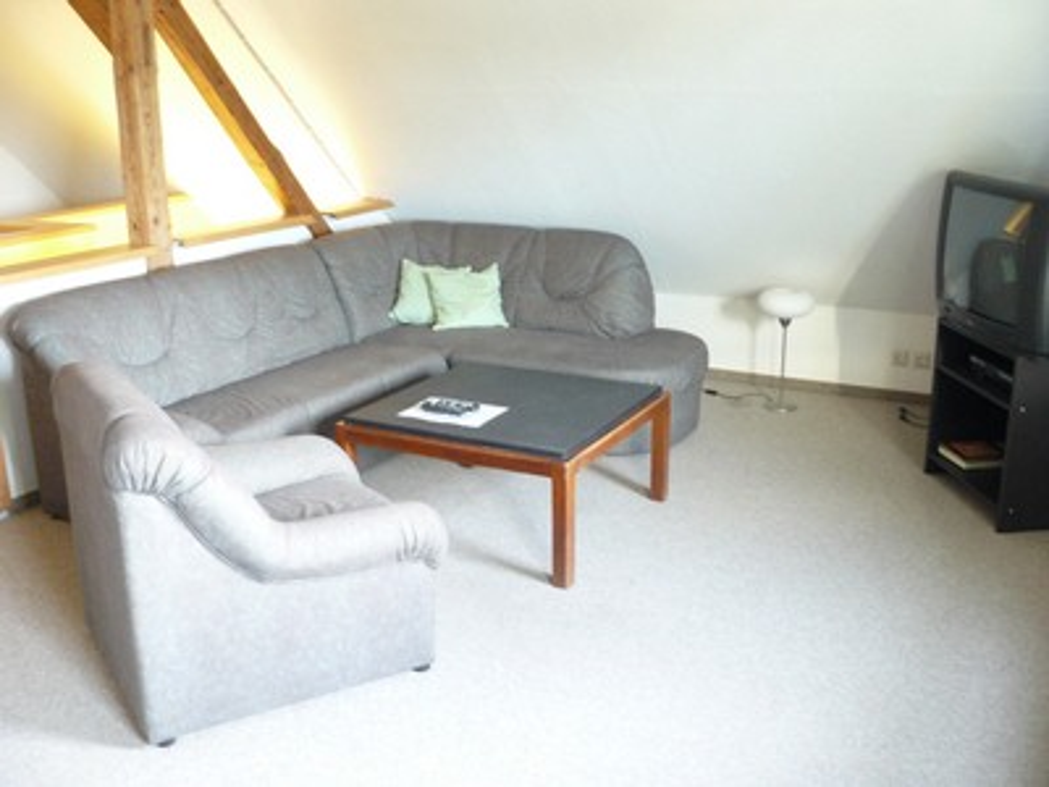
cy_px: 394
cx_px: 524
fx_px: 1091
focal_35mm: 36
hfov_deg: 51.4
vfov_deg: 39.7
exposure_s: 1/3.2
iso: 200
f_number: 2.8
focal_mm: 6
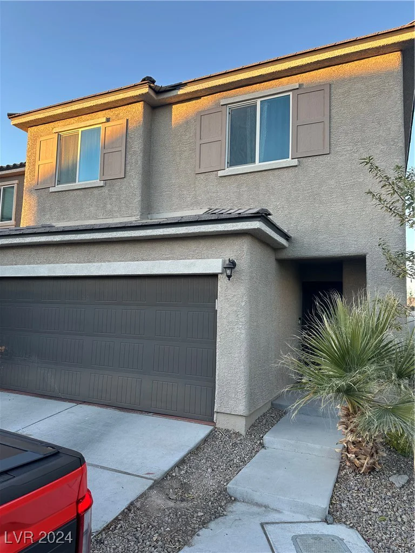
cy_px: 276
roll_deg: -2.9
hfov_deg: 56.8
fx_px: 384
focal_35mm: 24
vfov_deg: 71.6
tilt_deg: +4.5
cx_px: 208
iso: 64
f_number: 1.78
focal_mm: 6.86
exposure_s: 1/203
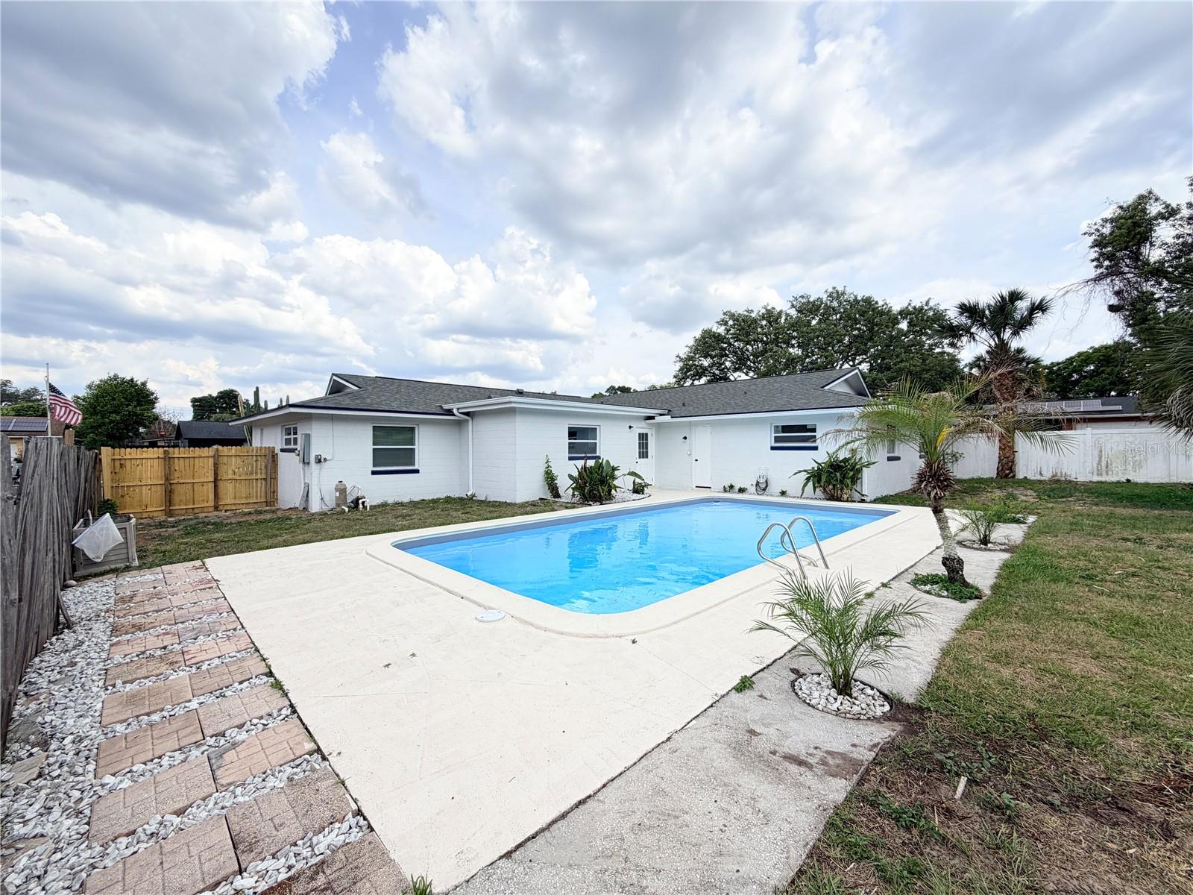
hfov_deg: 102.1
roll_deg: +0.3
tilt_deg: +0.3
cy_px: 448
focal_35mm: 14
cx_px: 596
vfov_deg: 85.7
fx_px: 482
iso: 25
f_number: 2.2
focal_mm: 2.22
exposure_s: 1/770
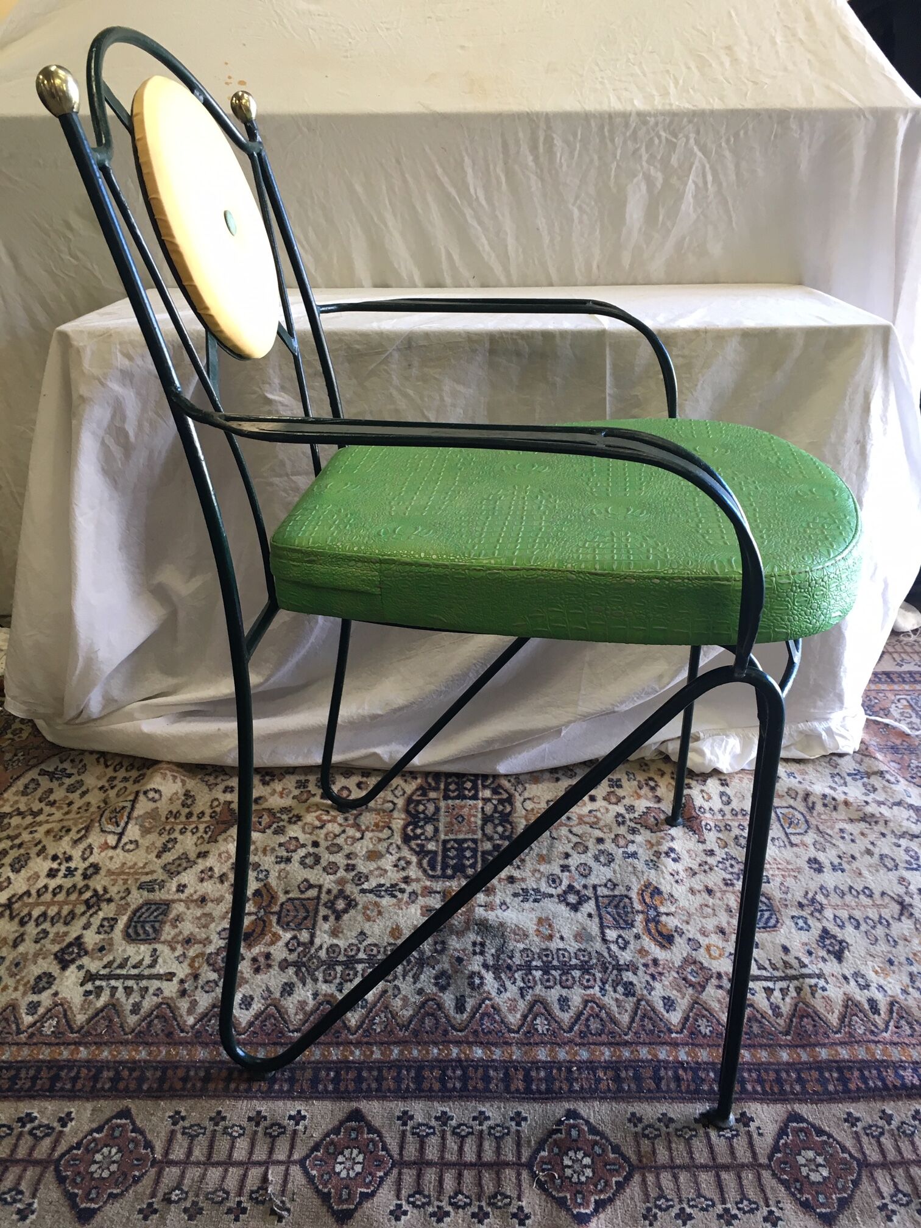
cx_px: 460
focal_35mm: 29
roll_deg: -0.6
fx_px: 1029
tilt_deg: -22.3
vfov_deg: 61.7
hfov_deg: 48.2
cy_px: 614
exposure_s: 1/33
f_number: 2.2
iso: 40
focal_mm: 4.15
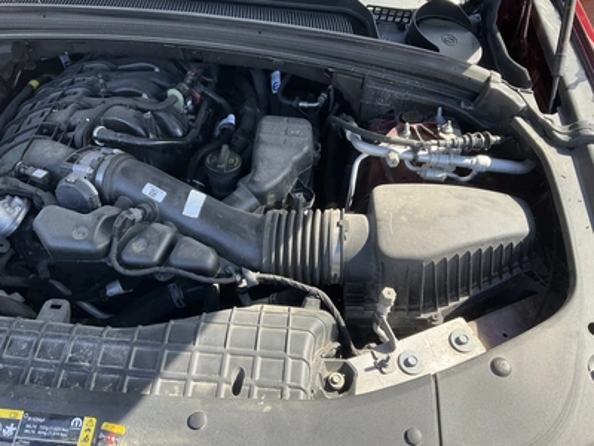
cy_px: 223
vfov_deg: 48.2
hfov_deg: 61.7
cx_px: 297
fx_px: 498
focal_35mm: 29
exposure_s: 1/331
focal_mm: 3
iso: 25
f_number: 1.8
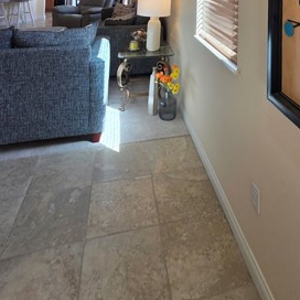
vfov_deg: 44.8
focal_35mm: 27
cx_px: 190
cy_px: -30
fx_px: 265
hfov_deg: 58.2
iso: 50
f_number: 1.9
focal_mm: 2.2
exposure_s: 1/120
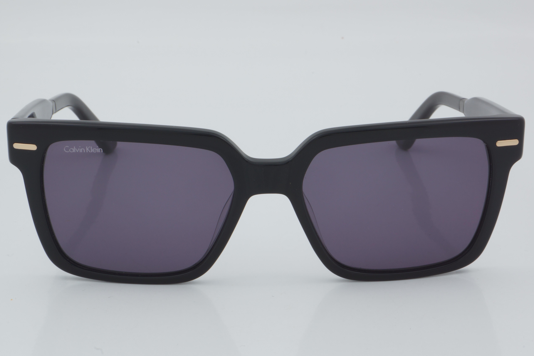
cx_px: 267
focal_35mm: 82
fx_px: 1224
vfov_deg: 16.6
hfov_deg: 24.6
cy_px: 178
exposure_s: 1/4
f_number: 32
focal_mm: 55
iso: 100
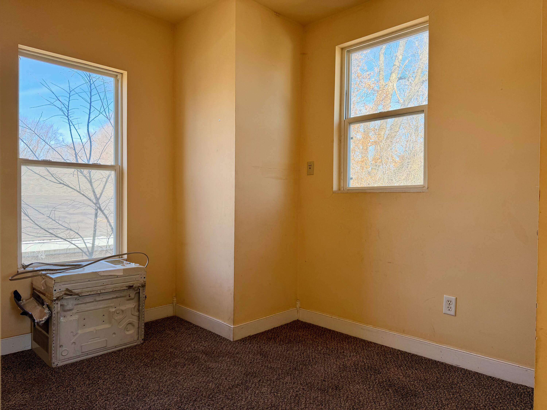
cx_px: 274
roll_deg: -0.2
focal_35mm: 24
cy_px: 205
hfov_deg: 71.6
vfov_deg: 56.8
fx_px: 379
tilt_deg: -0.7
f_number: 1.78
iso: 80
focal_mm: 6.76
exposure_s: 1/238
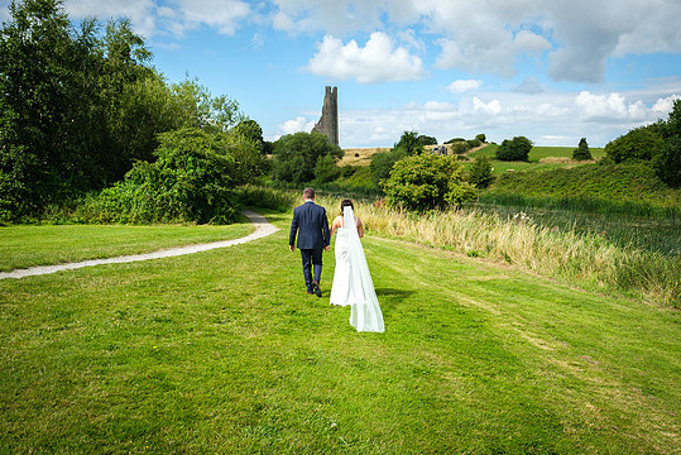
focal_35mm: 27
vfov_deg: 48.0
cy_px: 227
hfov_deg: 67.4
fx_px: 511
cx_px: 342
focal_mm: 16
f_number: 5
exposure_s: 1/500
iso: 160
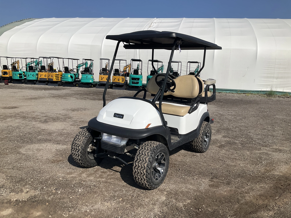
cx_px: 146
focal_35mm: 29
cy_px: 109
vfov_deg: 48.2
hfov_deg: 61.7
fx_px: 244
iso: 25
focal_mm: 3
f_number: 1.8
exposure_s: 1/4405
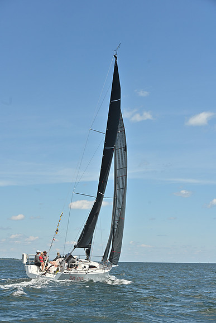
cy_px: 162
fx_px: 630
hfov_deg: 19.5
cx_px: 108
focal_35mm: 70
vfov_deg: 28.8
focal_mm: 70
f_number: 9
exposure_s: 1/1250
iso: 250
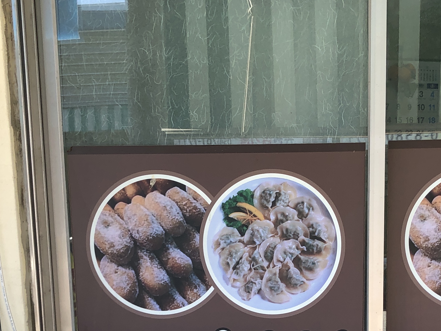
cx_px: 294
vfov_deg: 20.3
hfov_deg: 28.0
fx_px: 879
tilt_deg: -11.6
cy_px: 372
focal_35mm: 69
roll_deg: +0.8
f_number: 1.8
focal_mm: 4
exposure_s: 1/120
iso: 32
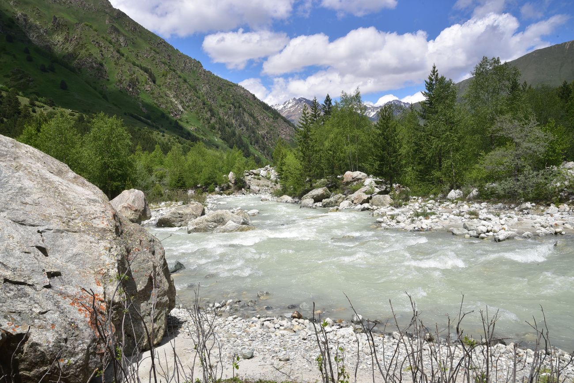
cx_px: 287
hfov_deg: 39.6
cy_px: 192
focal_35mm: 50
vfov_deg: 27.0
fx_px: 797
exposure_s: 1/125
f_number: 16
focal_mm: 50
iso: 160
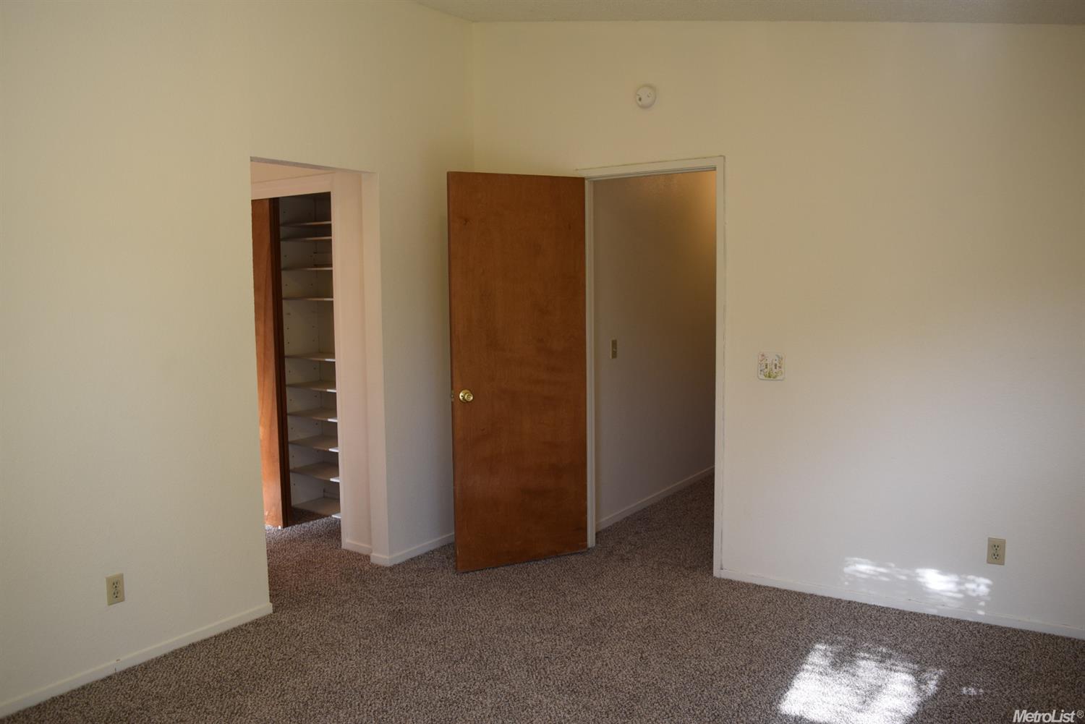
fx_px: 814
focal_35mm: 27
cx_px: 542
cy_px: 362
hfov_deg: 67.4
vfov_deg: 48.0
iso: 400
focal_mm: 18
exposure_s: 1/100
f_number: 5
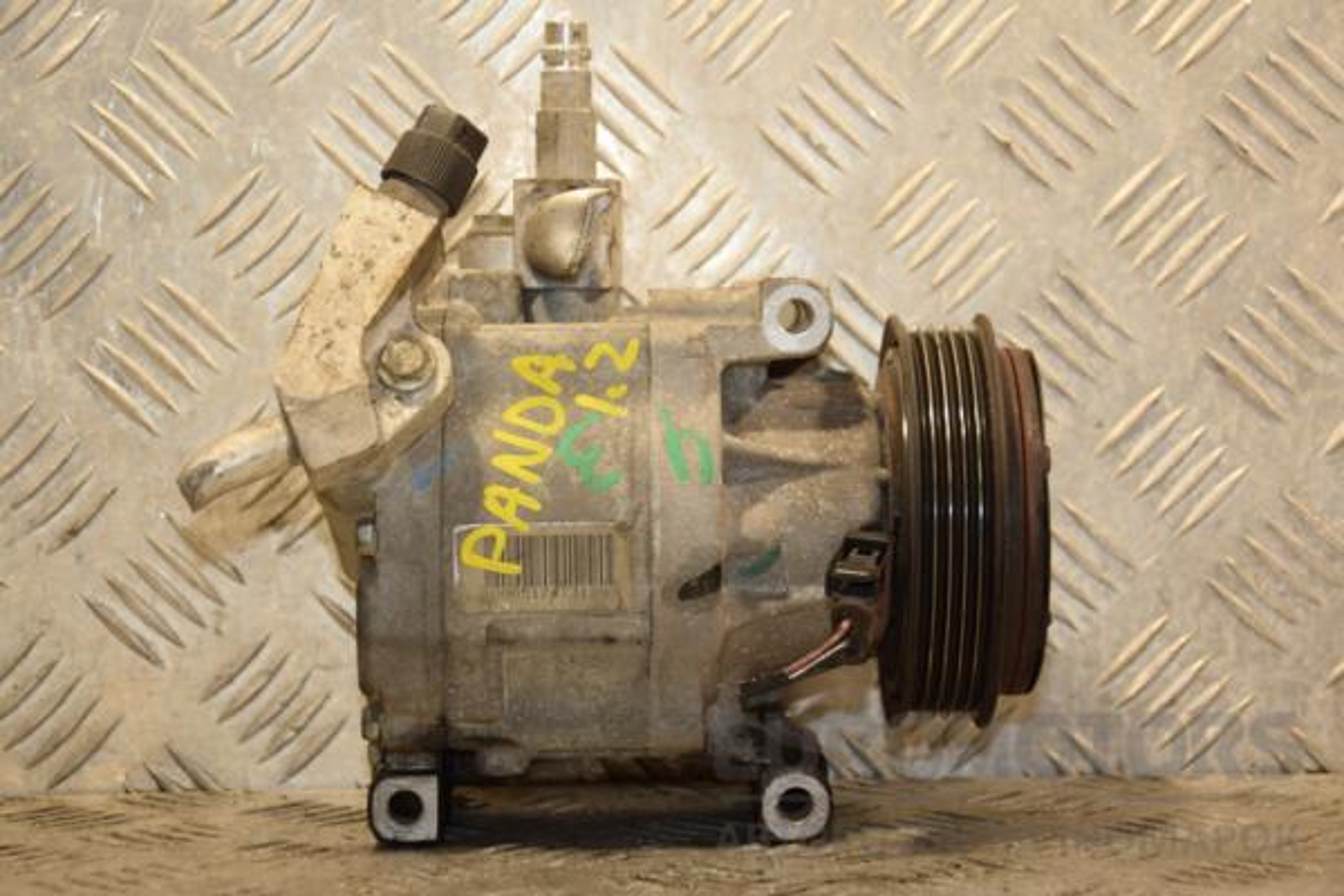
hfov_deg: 23.4
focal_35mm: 87
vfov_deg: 15.7
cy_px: 448
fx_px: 3248
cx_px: 672
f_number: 5
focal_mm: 58
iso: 800
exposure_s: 1/160
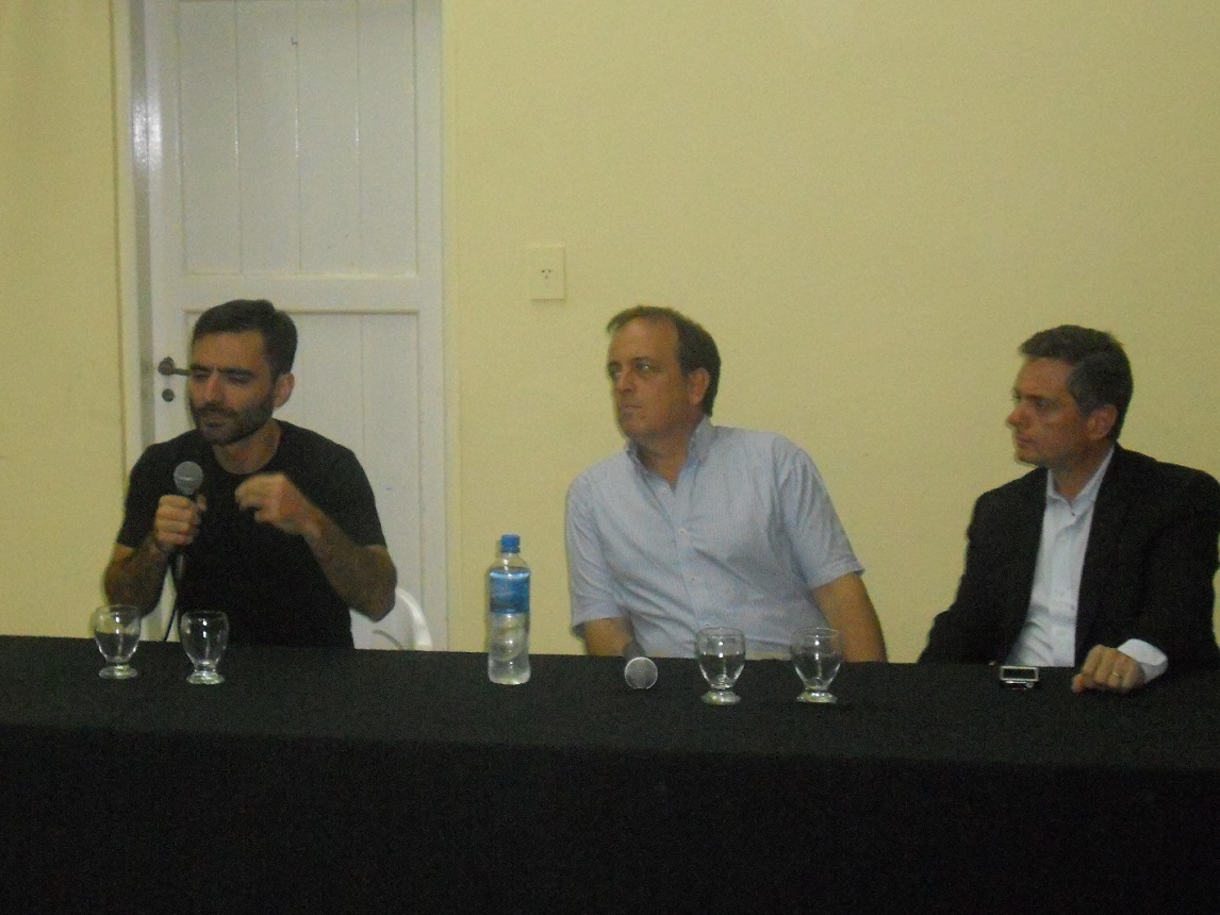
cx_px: 485
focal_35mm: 65
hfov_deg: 29.7
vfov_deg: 22.6
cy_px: 513
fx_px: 2291
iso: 500
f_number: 4.3
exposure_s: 1/30
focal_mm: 8.2
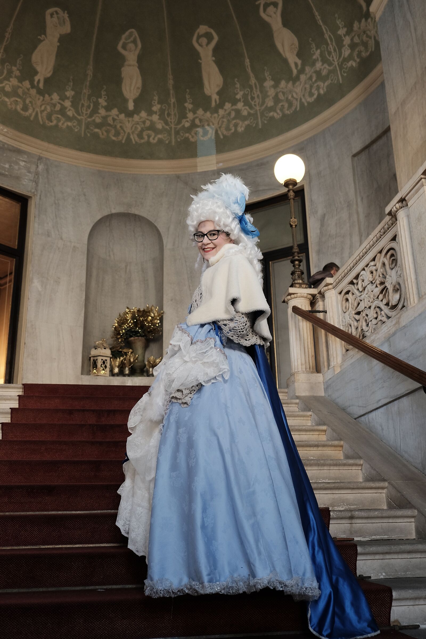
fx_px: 550
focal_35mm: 31
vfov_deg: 60.3
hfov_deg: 42.3
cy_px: 320
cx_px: 213
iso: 800
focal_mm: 20.5
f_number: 4
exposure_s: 1/50
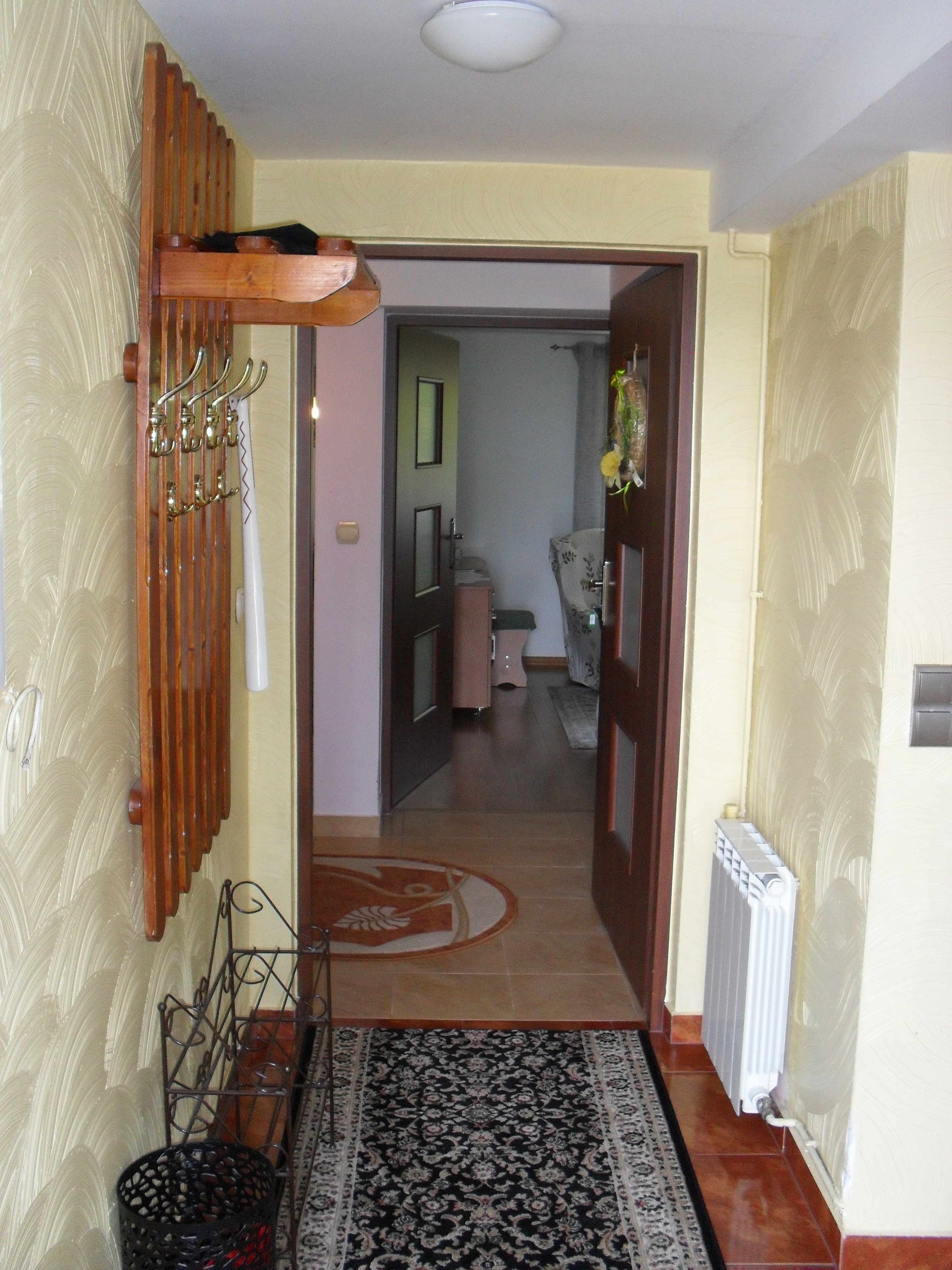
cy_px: 635
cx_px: 476
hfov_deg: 40.7
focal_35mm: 35
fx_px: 1283
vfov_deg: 52.6
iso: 200
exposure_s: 1/45
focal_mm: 6.3
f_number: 3.2
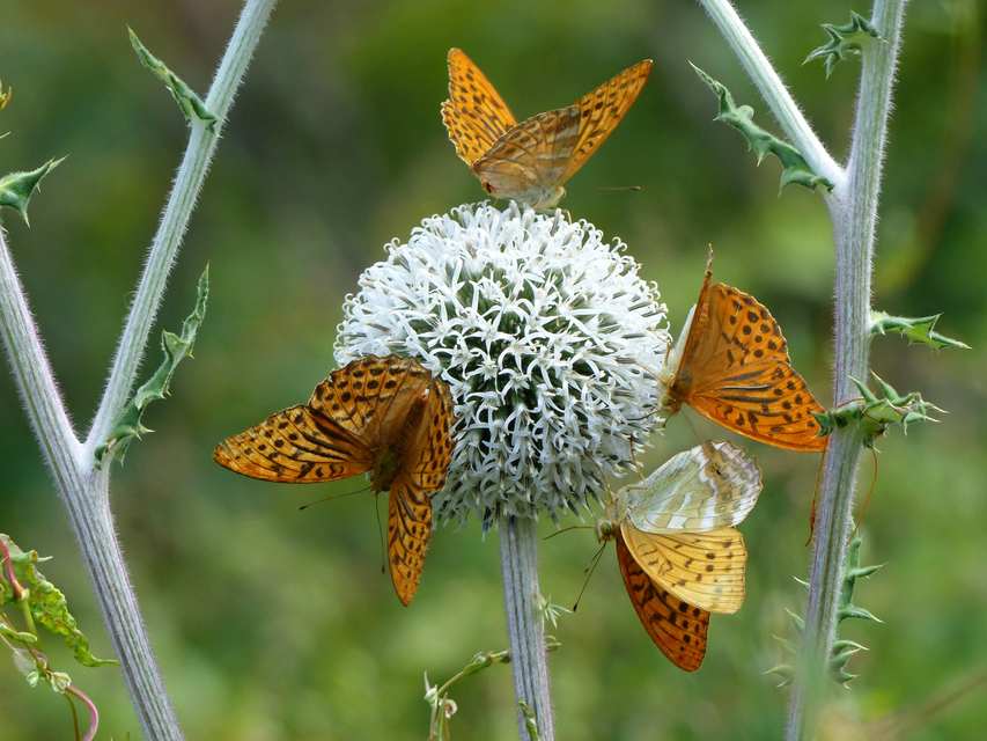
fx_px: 12205
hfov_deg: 4.6
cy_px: 370
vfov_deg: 3.5
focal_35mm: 428
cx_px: 494
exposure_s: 1/400
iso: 160
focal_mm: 77
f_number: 4
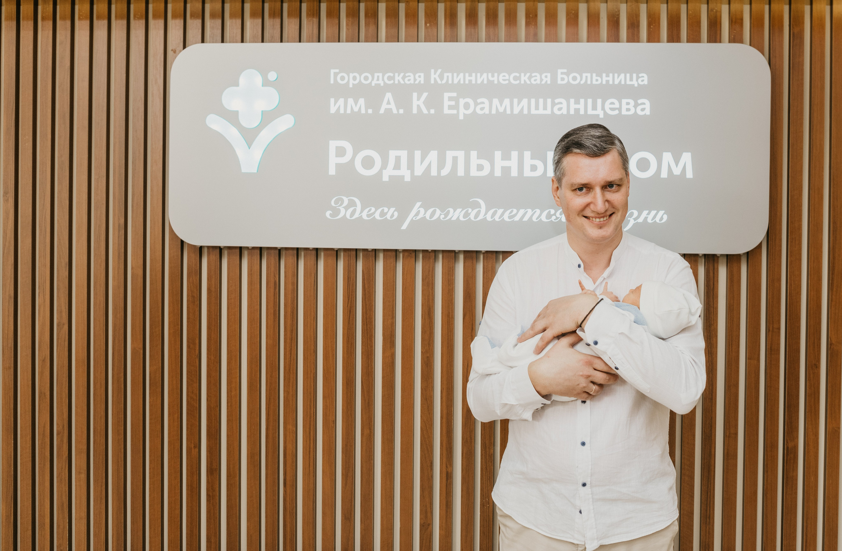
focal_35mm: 35
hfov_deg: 54.3
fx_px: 817
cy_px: 226
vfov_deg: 37.1
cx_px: 487
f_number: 4
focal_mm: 29
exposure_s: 1/160
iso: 200
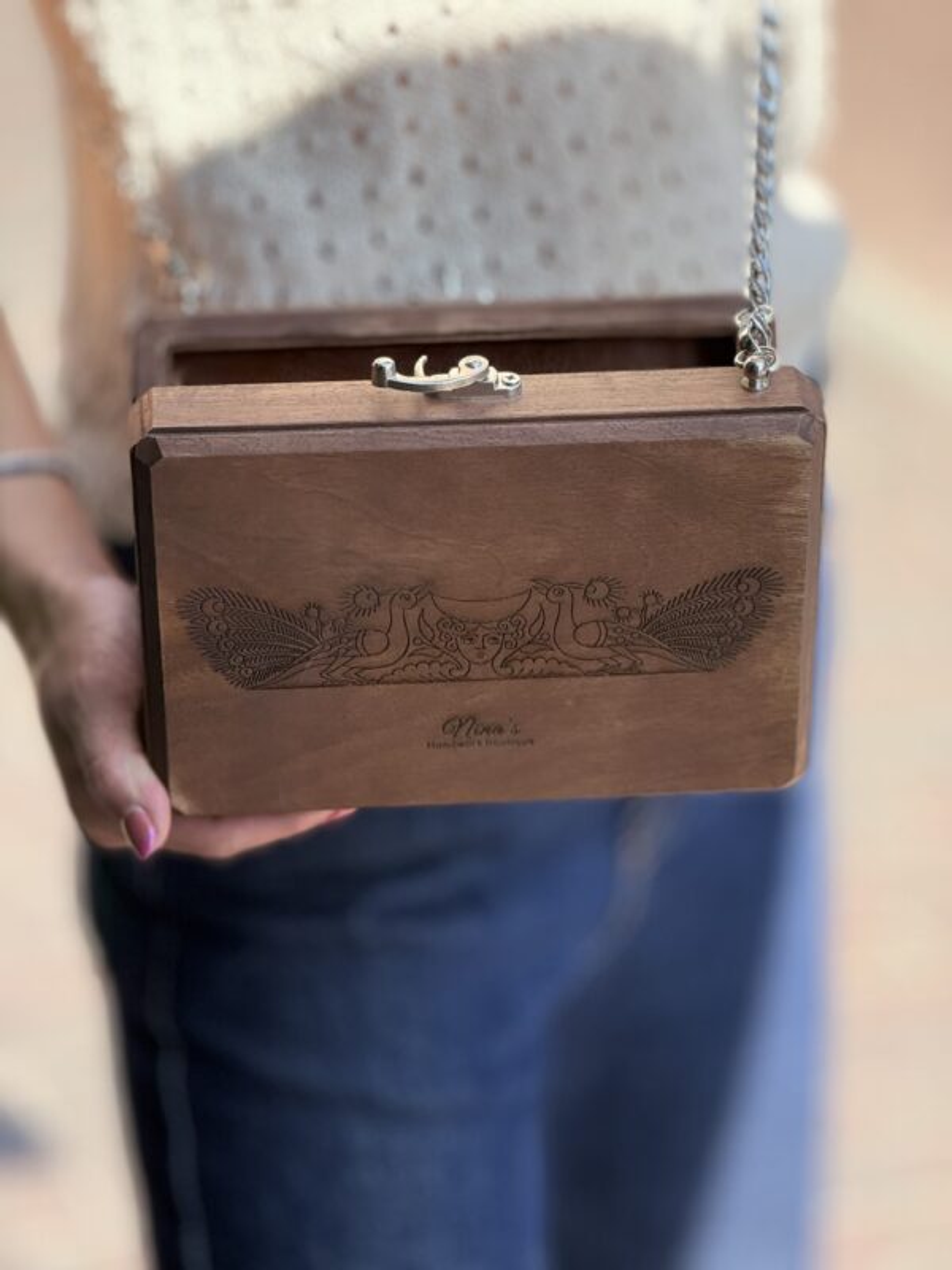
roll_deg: +0.7
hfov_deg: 12.3
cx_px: 476
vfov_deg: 16.4
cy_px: 635
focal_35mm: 120
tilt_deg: -24.8
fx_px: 4400
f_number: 2.8
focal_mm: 15.66
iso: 50
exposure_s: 1/342
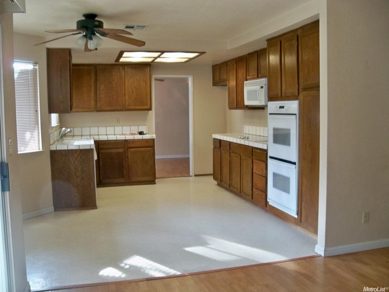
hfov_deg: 52.6
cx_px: 194
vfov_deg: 40.7
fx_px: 393
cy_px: 146
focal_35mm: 35
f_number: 3.5
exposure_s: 1/30
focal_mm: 6.2
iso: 200
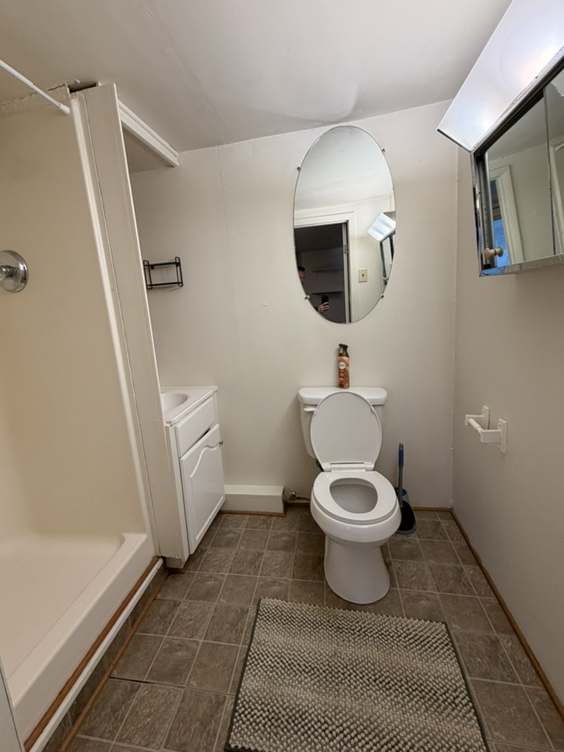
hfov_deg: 81.7
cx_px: 268
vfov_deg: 98.1
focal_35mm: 15
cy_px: 359
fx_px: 326
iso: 160
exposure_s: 1/120
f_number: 2.2
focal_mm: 2.22
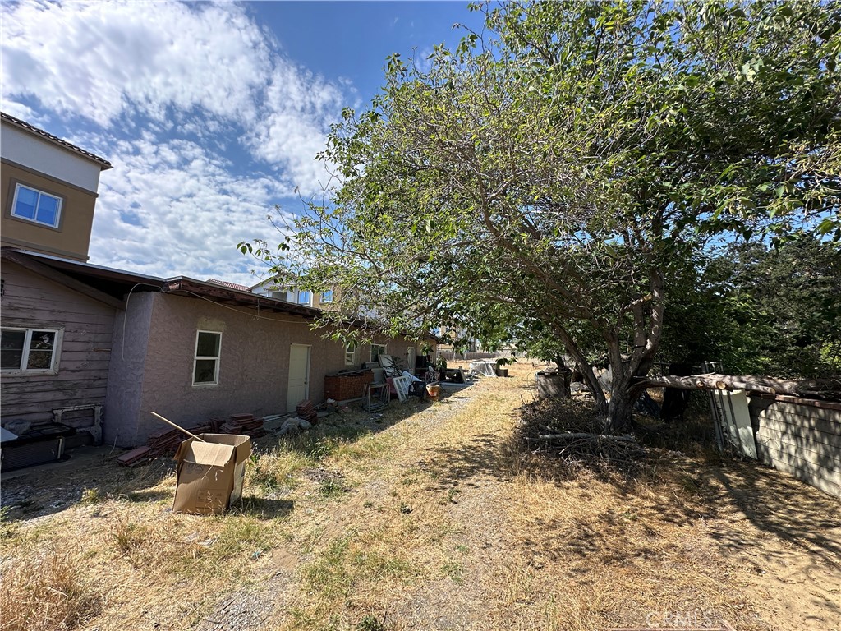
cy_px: 316
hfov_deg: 102.1
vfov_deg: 85.7
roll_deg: -0.2
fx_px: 340
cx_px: 420
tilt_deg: +10.5
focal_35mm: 14
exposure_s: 1/997
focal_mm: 2.22
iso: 50
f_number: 2.2
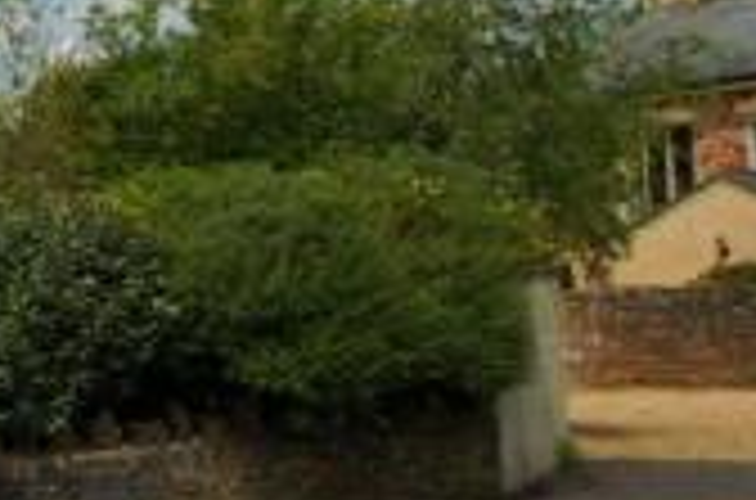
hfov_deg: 18.6
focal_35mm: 88
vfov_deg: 15.4
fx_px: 1842
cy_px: 137
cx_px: -562
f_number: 9
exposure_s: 1/320
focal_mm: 15
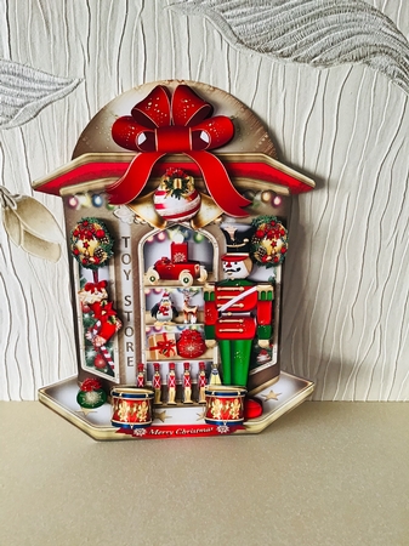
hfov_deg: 45.4
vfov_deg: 58.4
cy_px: 273
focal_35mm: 31
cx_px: 204
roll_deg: -0.9
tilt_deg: -23.7
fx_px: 489
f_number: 2.4
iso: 100
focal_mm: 3.3
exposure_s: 1/33
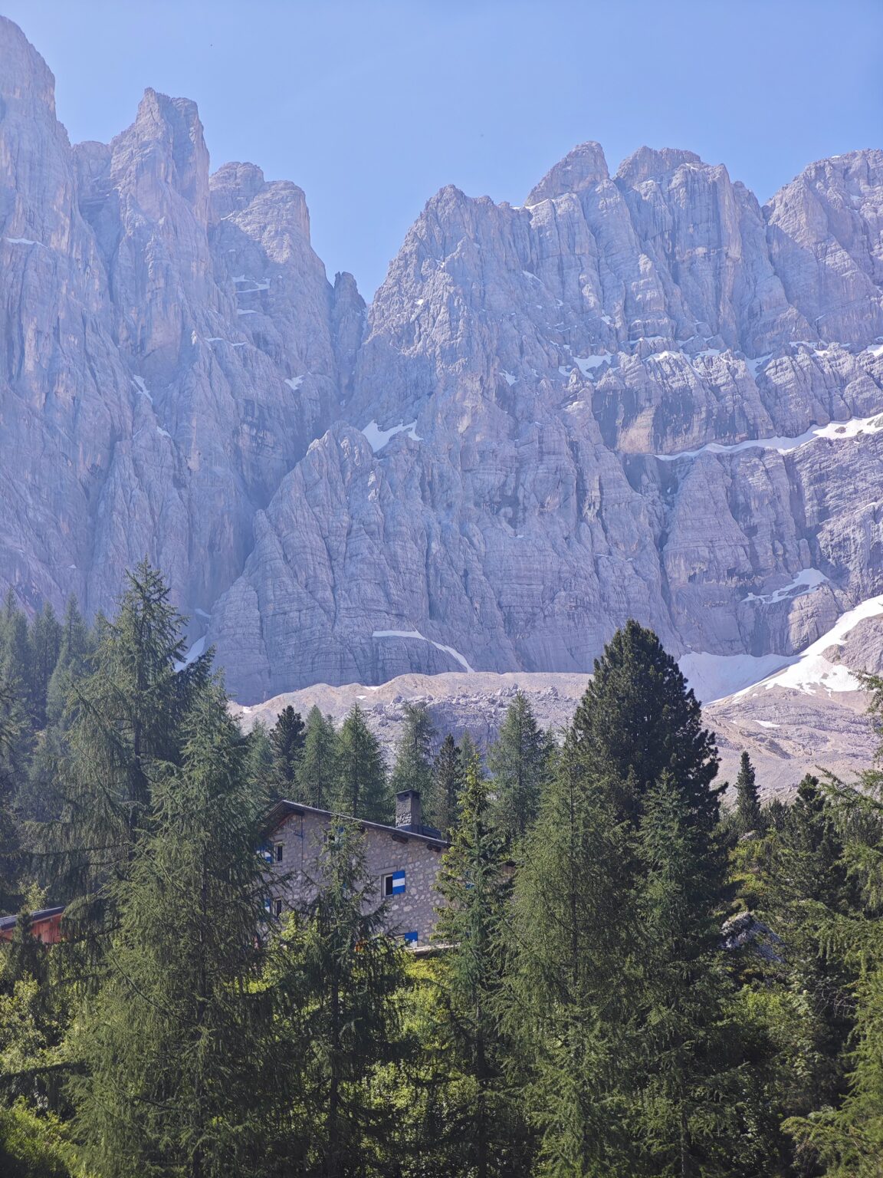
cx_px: 442
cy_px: 589
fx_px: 2551
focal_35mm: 75
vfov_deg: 26.0
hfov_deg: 19.6
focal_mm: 12.28
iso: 50
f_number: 1.8
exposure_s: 1/1800
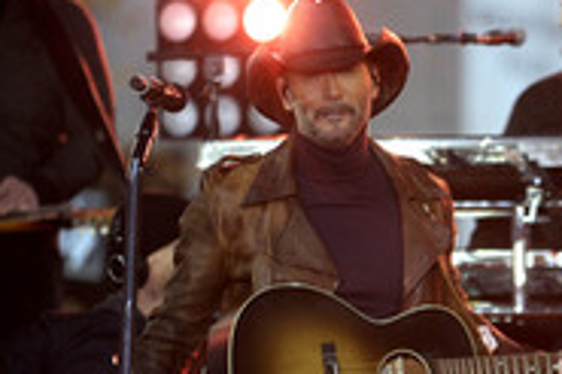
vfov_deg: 2.8
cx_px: 608
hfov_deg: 4.2
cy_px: 344
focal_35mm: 486
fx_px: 7580
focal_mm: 200
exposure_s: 1/800
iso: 1000
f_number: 3.2
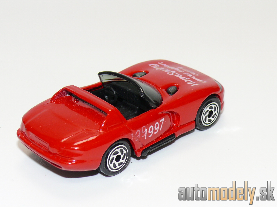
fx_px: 816
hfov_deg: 19.3
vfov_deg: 14.5
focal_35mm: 102
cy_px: 104
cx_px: 138
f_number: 4
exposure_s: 1/30
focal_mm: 13.3
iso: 100
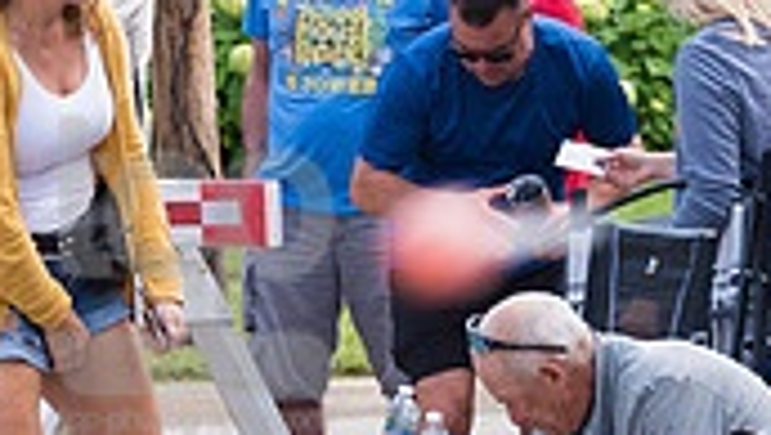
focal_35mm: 425
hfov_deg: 5.1
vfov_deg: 2.9
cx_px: 197
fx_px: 8694
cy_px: 276
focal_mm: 120
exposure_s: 1/500
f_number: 6.3
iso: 720
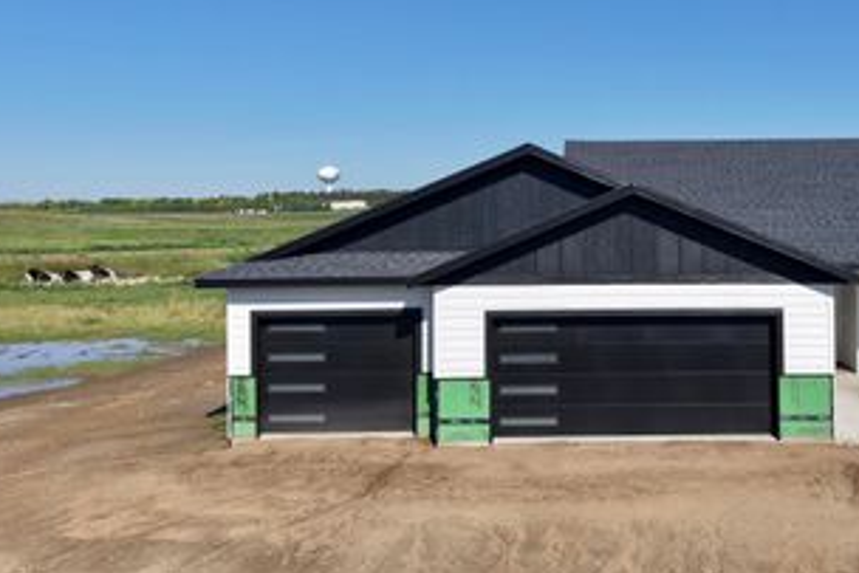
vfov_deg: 32.5
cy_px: 213
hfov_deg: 46.1
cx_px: 616
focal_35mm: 41
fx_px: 979
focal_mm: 8.67
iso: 140
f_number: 1.8
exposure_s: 1/5000
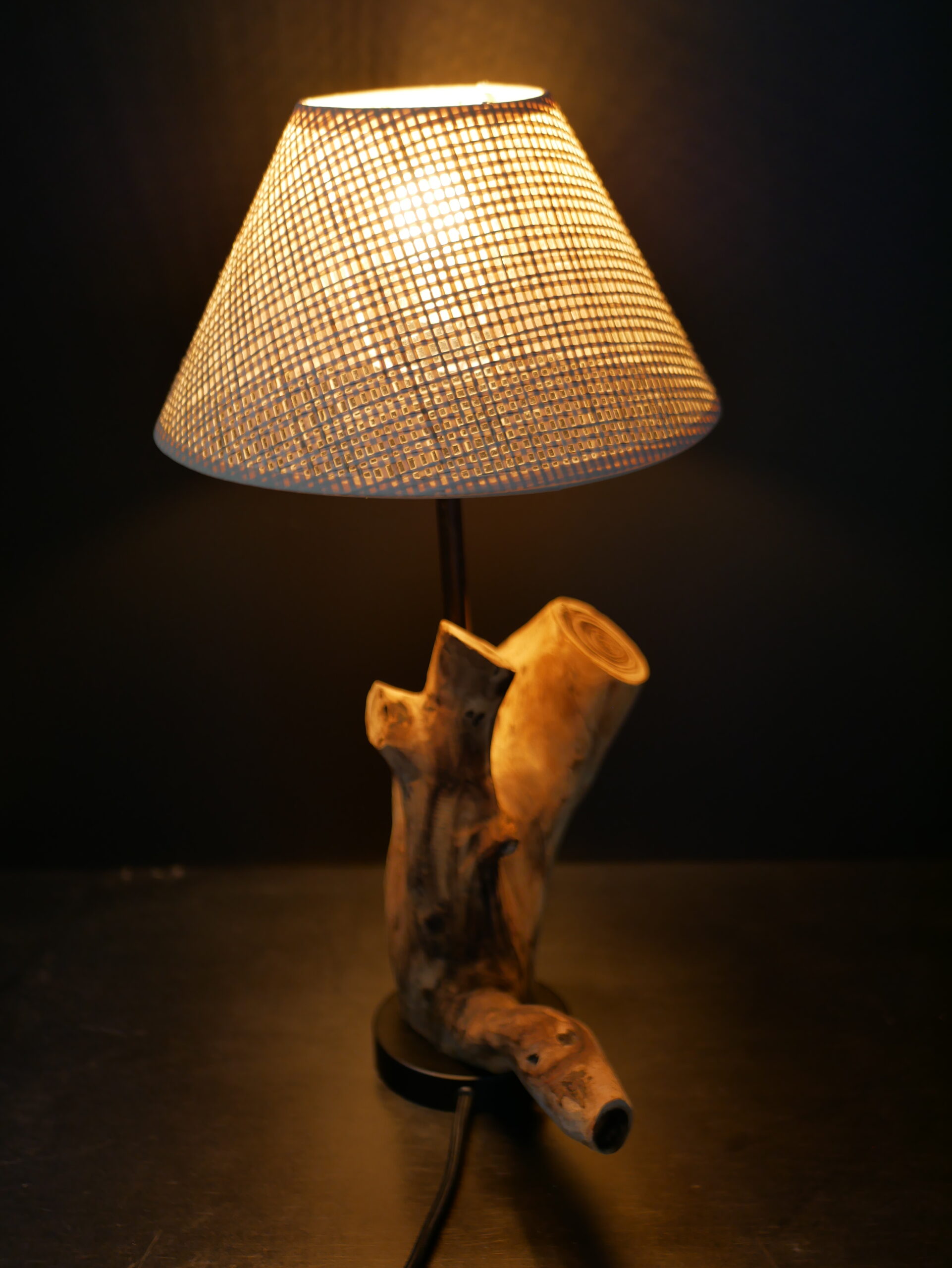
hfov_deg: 29.1
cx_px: 476
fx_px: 1832
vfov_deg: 38.2
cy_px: 634
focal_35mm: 50
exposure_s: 1/100
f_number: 1.7
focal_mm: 25
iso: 200
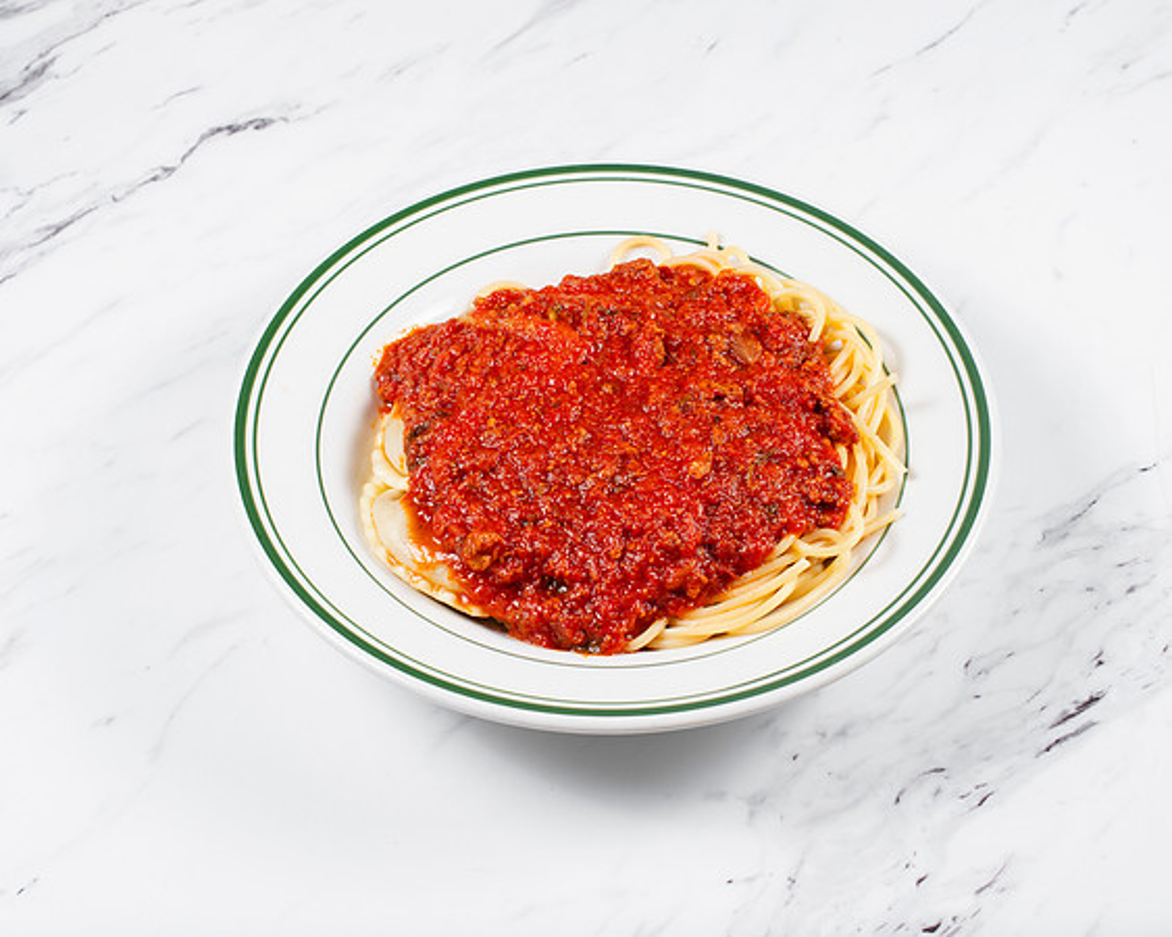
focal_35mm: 60
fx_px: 2073
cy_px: 462
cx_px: 591
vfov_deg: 25.5
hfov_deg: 31.6
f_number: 10
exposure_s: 1/250
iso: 200
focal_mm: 50
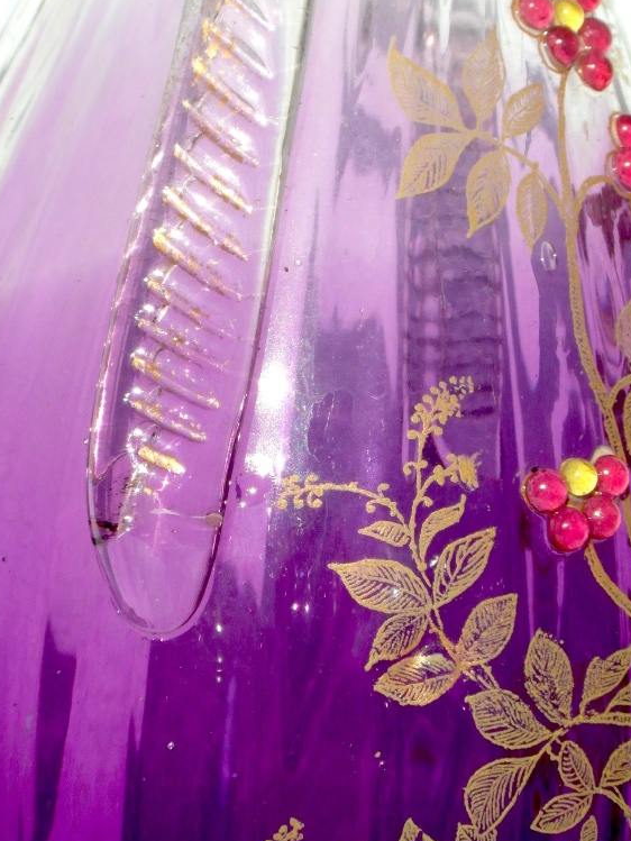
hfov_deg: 12.7
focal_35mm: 117
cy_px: 328
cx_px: 263
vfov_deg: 16.8
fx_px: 2843
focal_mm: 11.9
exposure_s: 1/500
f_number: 6
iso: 80
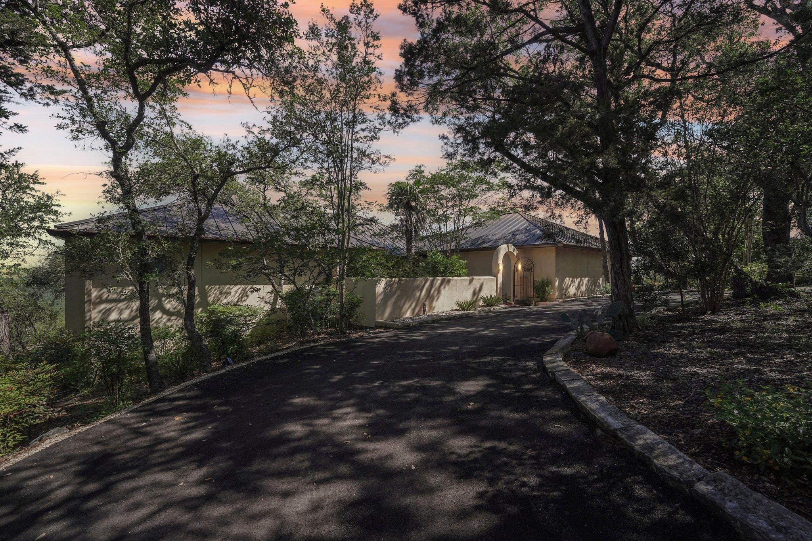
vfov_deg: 81.2
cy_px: 270
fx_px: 316
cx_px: 406
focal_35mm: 14
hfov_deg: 104.3
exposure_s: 1/640
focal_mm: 14
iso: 400
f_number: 8
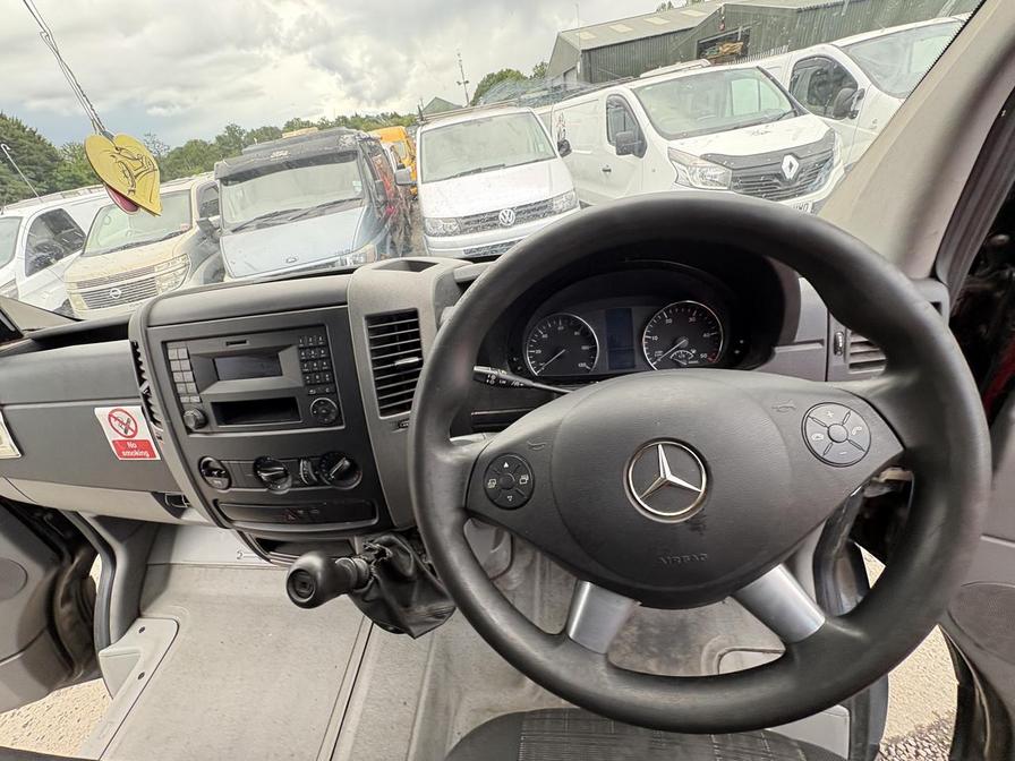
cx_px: 508
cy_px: 380
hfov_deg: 102.1
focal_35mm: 14
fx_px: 411
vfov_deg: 85.7
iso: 100
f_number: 2.2
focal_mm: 2.22
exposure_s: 1/99
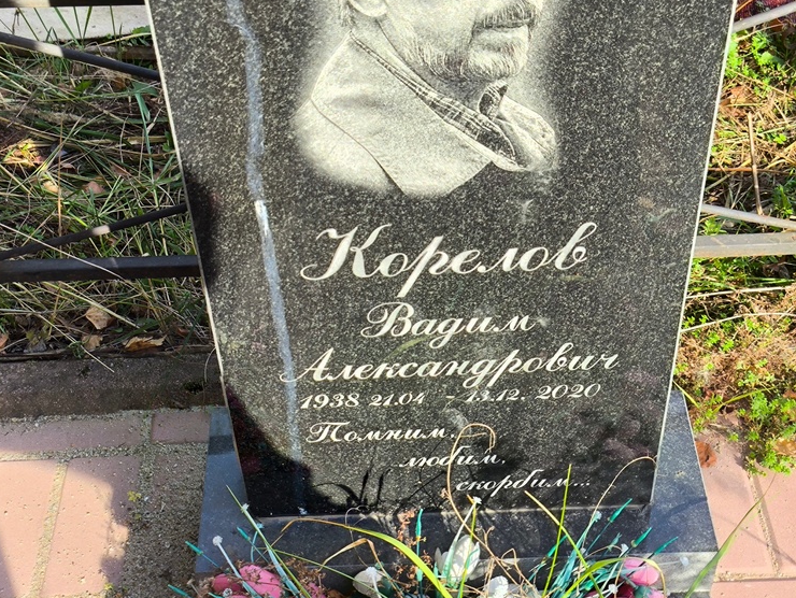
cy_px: 285
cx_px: 402
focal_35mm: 54
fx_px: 1243
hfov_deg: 35.5
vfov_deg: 27.1
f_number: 1.7
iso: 50
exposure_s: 1/300
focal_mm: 4.71
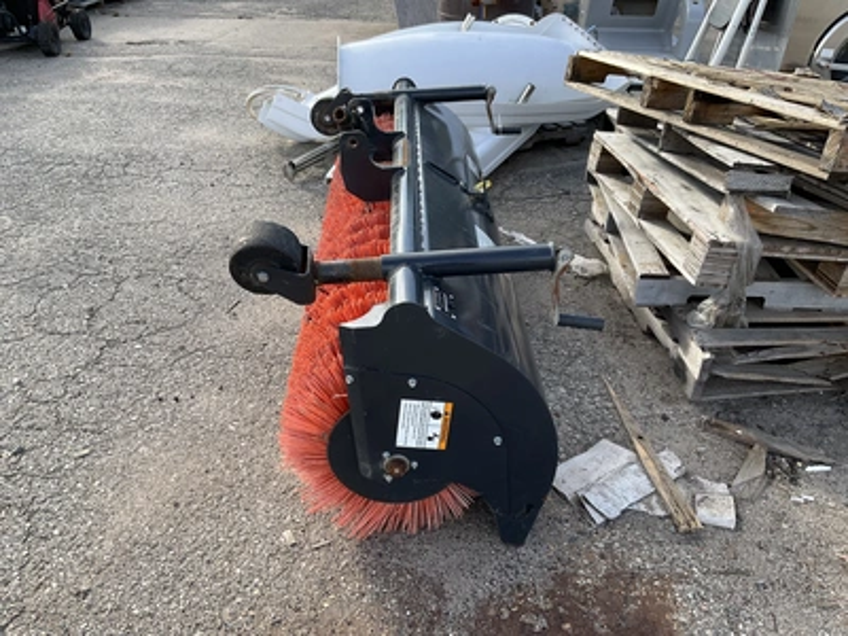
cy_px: 318
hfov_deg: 61.7
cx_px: 424
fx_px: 710
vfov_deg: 48.2
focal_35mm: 29
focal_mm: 3
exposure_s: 1/342
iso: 25
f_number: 1.8
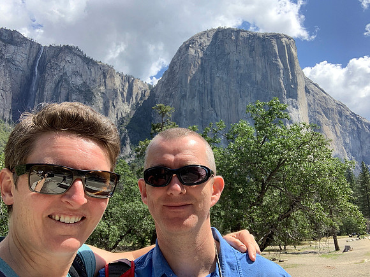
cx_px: 185
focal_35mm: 32
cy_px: 138
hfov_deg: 56.8
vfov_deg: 44.2
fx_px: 342
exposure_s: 1/471
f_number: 2.2
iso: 16
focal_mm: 2.87
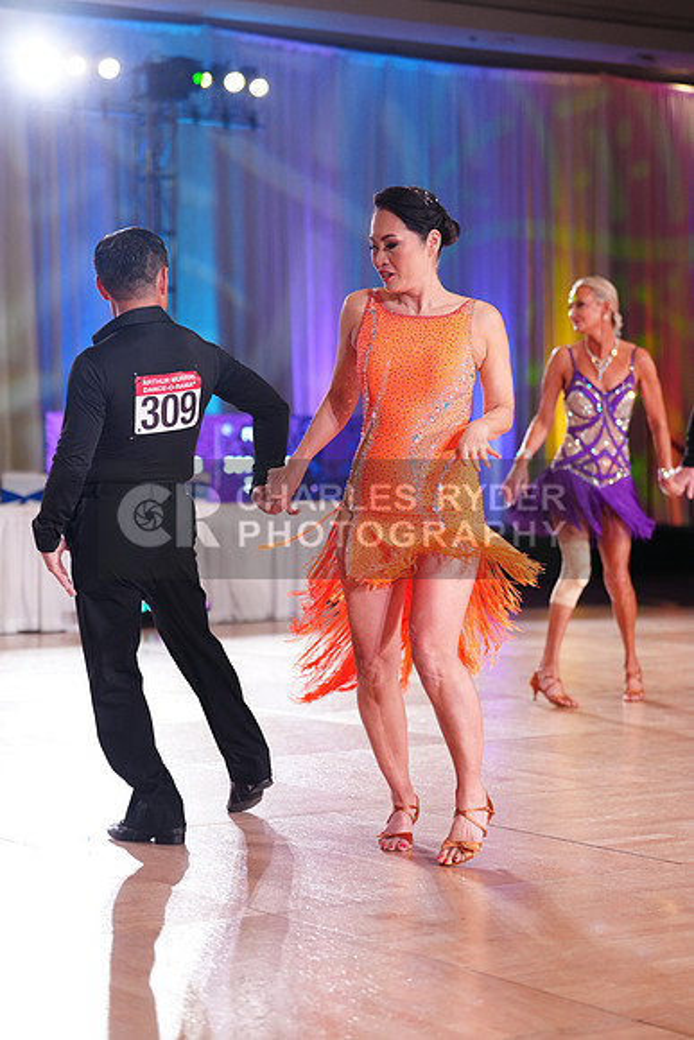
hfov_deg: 17.1
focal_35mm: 80
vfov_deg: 25.4
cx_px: 347
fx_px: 2312
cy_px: 520
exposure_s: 1/640
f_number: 2.8
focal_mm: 80
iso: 2000
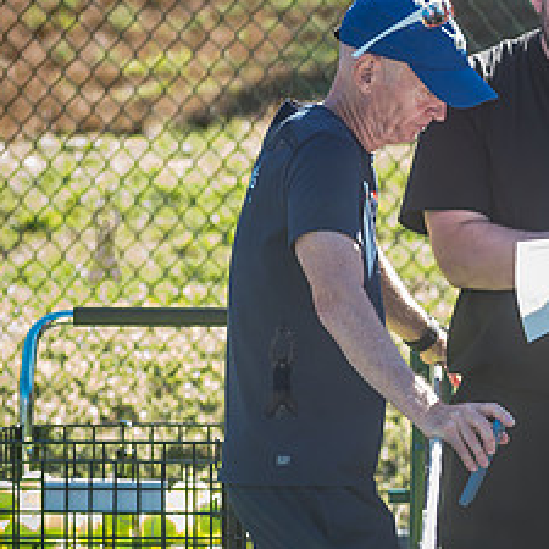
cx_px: 610
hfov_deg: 4.6
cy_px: 242
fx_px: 6800
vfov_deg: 4.6
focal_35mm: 379
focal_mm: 135
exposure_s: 1/160
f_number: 4
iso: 200
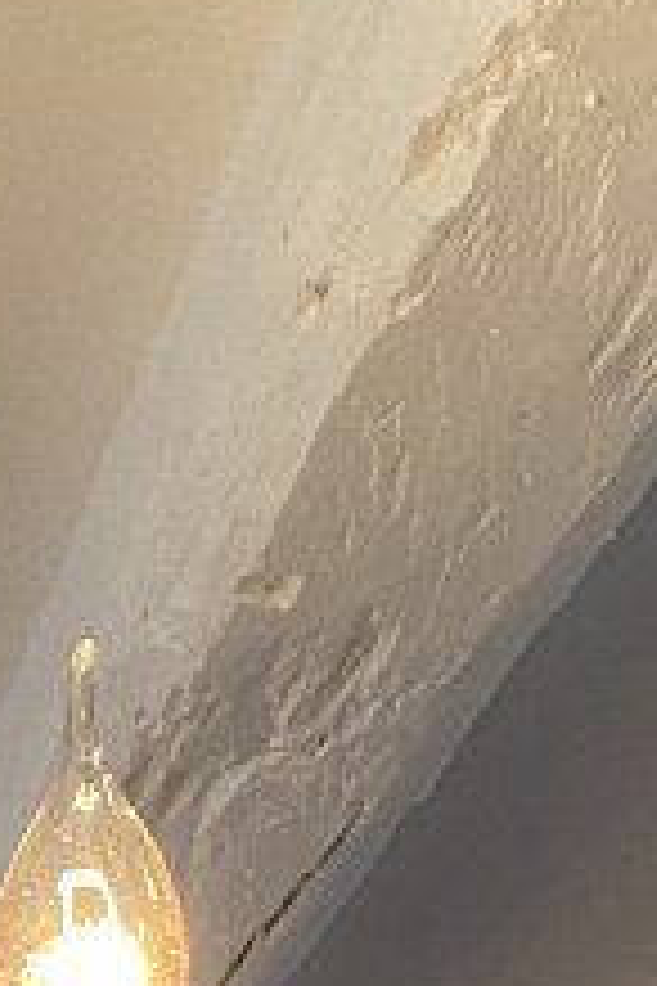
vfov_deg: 12.4
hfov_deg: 8.9
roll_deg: +0.8
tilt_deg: +5.7
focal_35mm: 148
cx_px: -486
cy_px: 1913
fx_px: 4051
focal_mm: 4.25
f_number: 1.8
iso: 250
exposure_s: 1/50
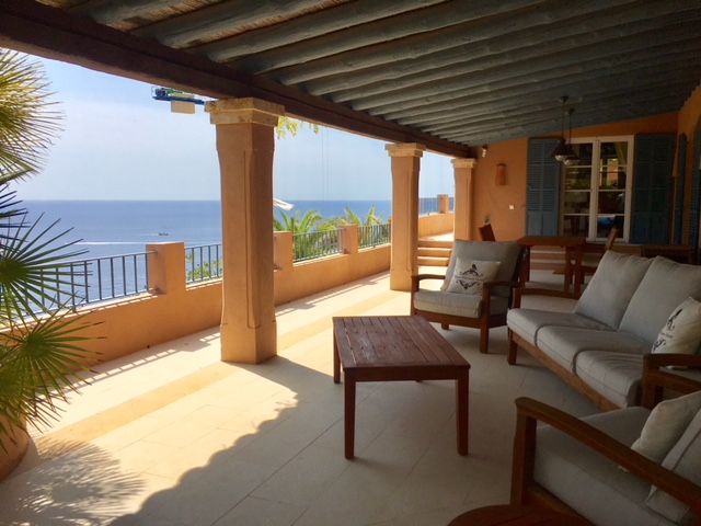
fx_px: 587
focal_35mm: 29
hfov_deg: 61.7
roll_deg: +0.4
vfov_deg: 48.2
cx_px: 350
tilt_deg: -5.5
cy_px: 263
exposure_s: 1/3205
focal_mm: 4.15
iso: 25
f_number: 2.2
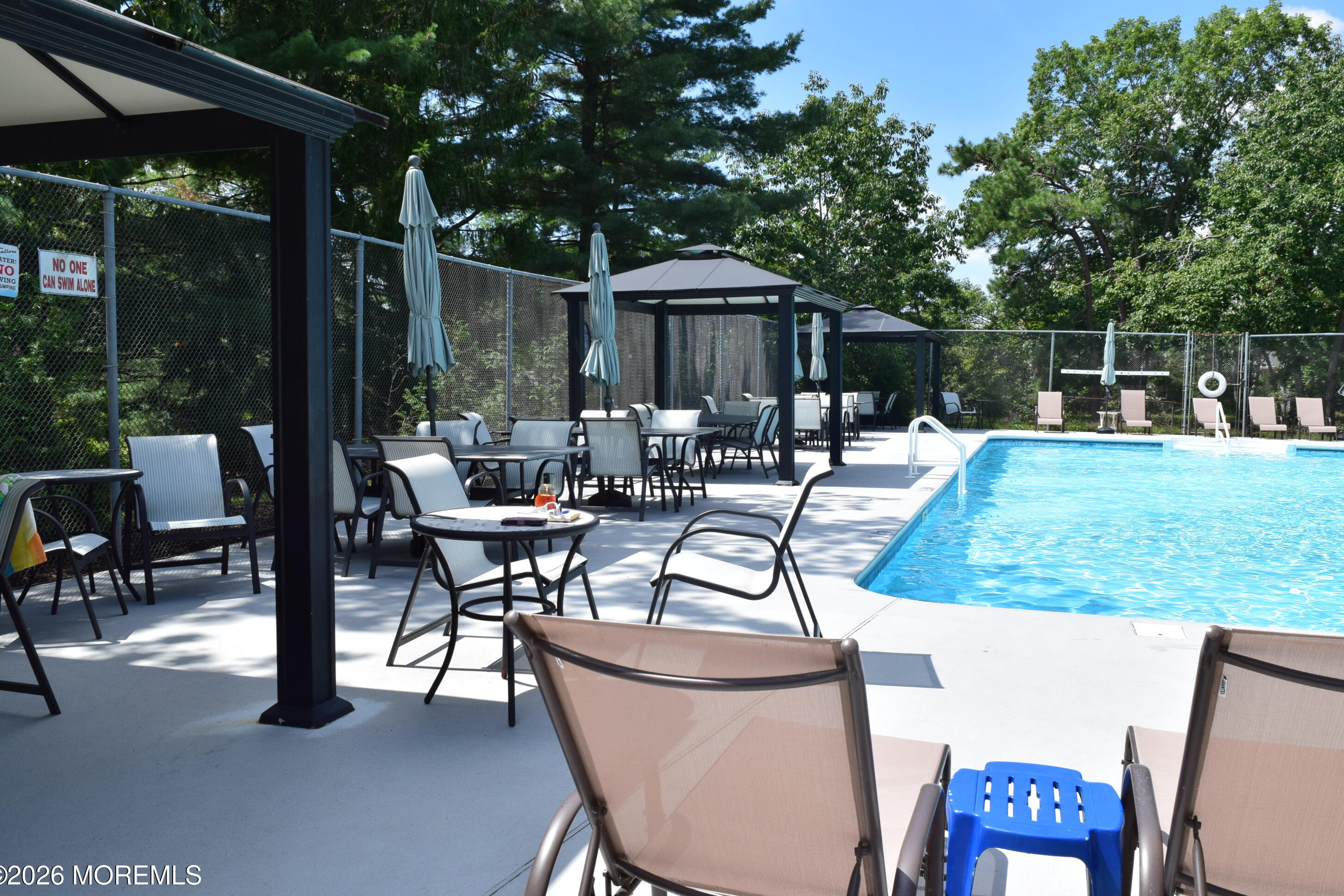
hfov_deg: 60.3
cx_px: 680
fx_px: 1157
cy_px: 455
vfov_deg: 42.3
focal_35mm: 31
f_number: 11
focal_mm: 20
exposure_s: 1/500
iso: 400
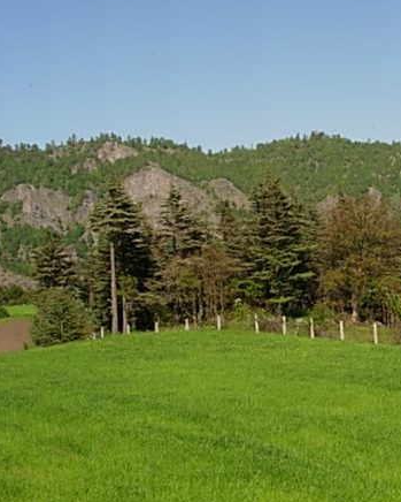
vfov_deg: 27.9
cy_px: 253
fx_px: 1008
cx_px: 455
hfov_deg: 21.2
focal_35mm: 68
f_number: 4.8
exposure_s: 1/861
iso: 79
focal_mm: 7.8
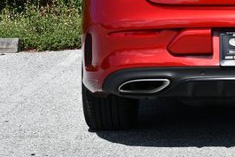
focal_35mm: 193
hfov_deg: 10.6
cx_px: 237
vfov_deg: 7.1
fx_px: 1260
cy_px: -15
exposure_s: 1/320
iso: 100
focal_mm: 40
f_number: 9
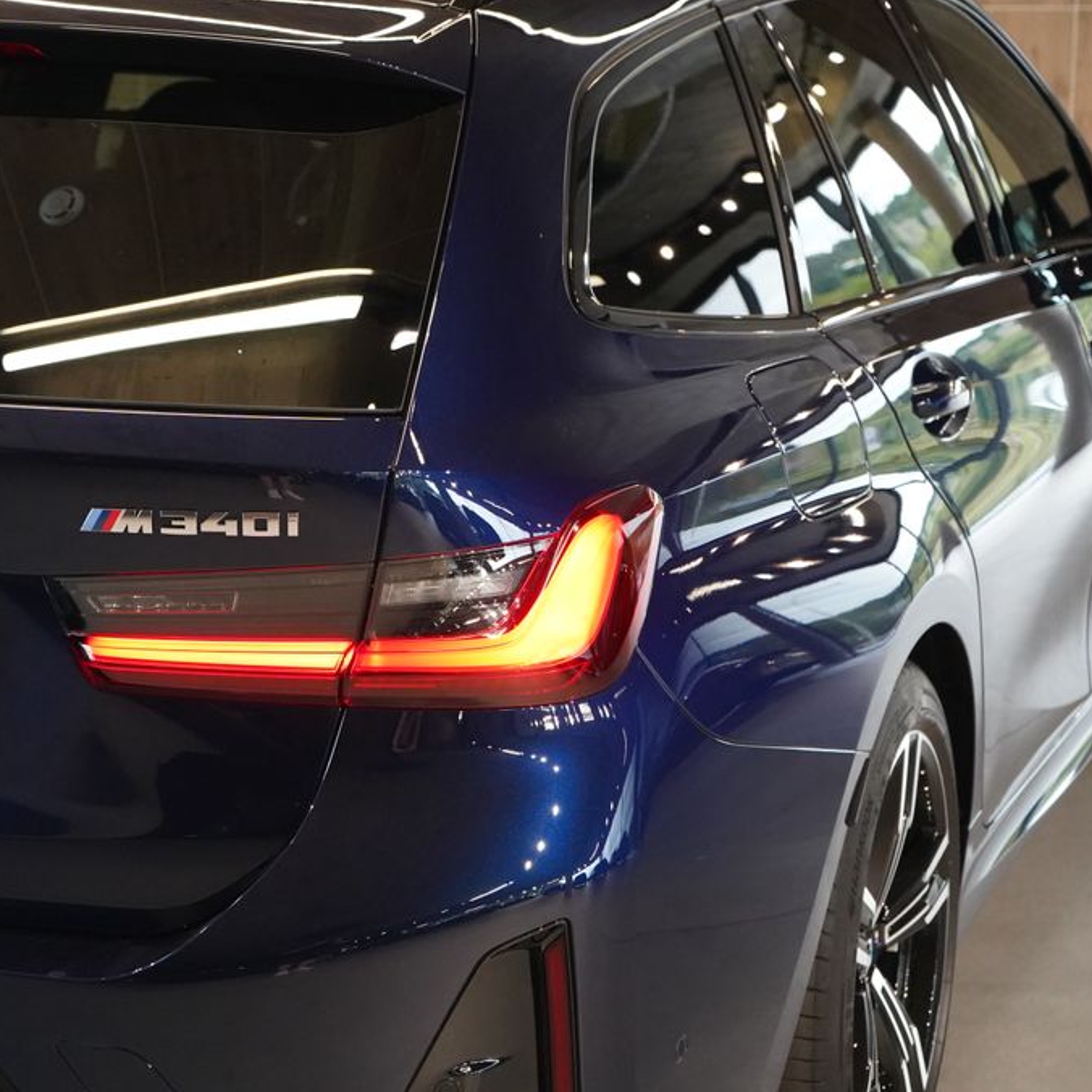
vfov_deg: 20.4
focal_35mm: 85
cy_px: 545
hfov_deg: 20.3
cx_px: 326
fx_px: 3034
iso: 8000
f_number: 5.6
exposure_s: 1/160
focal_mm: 66
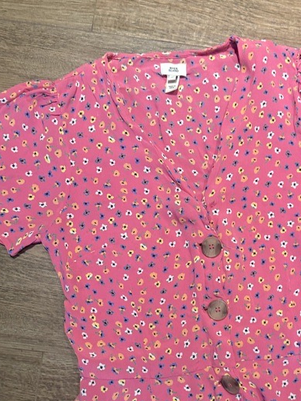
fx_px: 534
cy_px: 272
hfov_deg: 31.2
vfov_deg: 40.7
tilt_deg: -84.9
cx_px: 203
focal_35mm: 46
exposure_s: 1/50
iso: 250
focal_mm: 6.76
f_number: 1.78
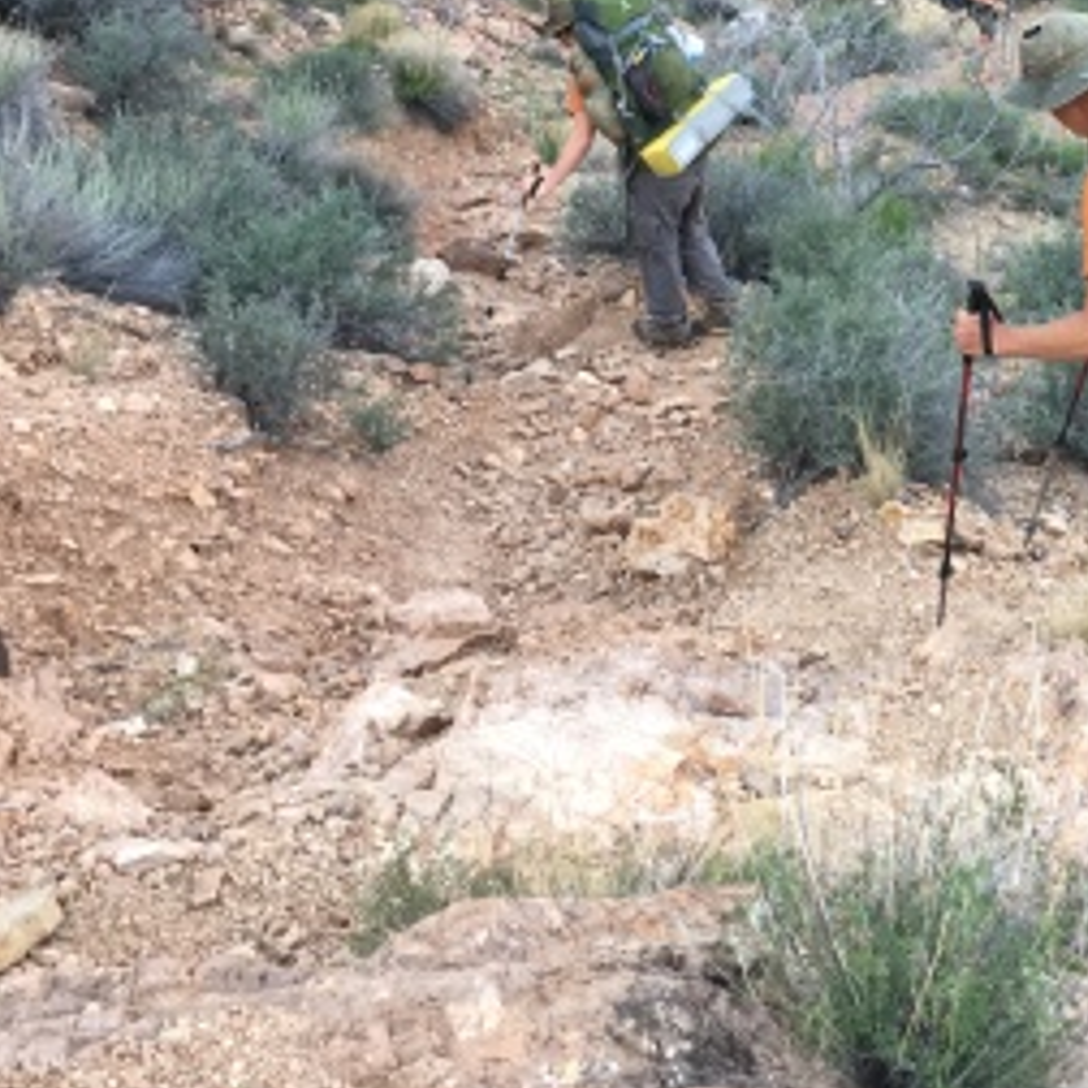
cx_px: 963
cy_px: 121
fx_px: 2311
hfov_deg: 25.7
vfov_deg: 25.7
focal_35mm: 65
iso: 40
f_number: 2.2
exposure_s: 1/120
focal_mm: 4.15
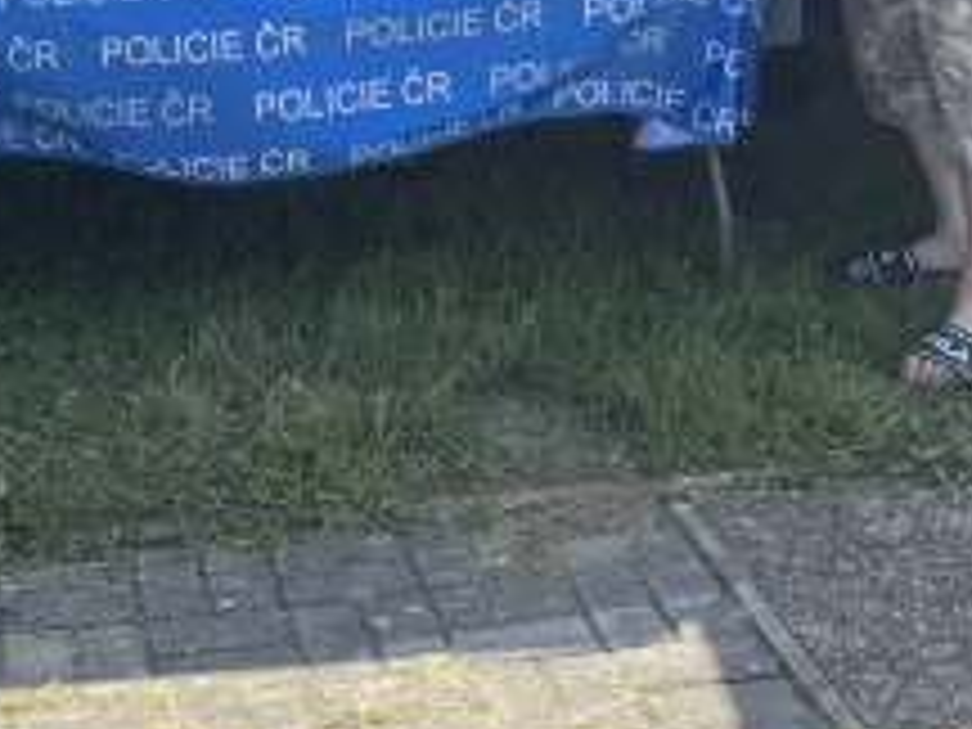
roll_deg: +3.9
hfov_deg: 24.8
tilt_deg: -9.9
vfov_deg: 18.4
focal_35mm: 77
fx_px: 2162
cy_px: -72
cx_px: 144
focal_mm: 5.1
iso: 50
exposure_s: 1/1018
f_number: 1.6
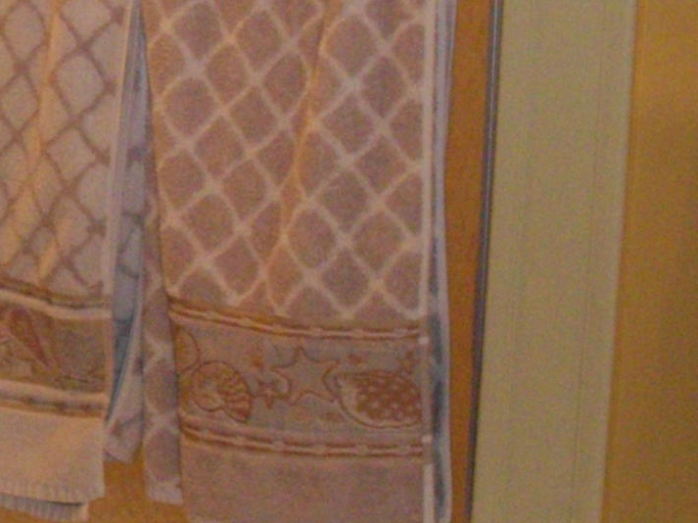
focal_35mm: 160
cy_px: 98
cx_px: -105
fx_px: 3225
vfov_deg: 9.2
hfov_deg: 12.1
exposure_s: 1/40
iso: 400
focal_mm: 7.9
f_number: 2.8
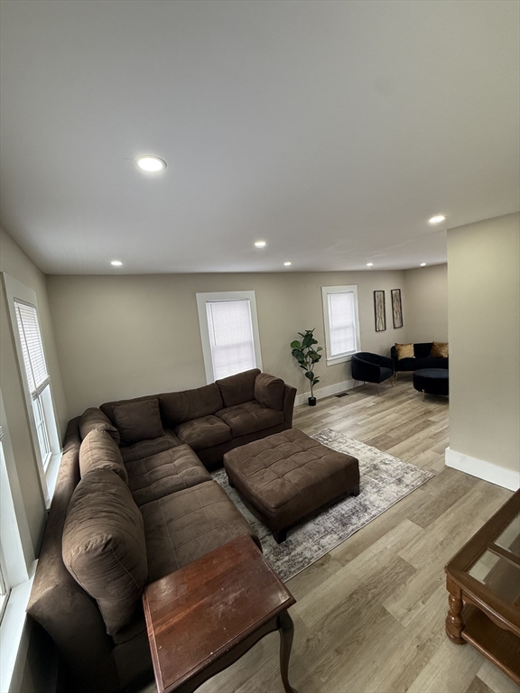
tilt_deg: -6.5
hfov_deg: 85.7
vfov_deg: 102.1
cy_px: 346
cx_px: 260
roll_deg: +5.6
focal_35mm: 14
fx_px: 280
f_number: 2.2
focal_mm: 2.22
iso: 200
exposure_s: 1/120
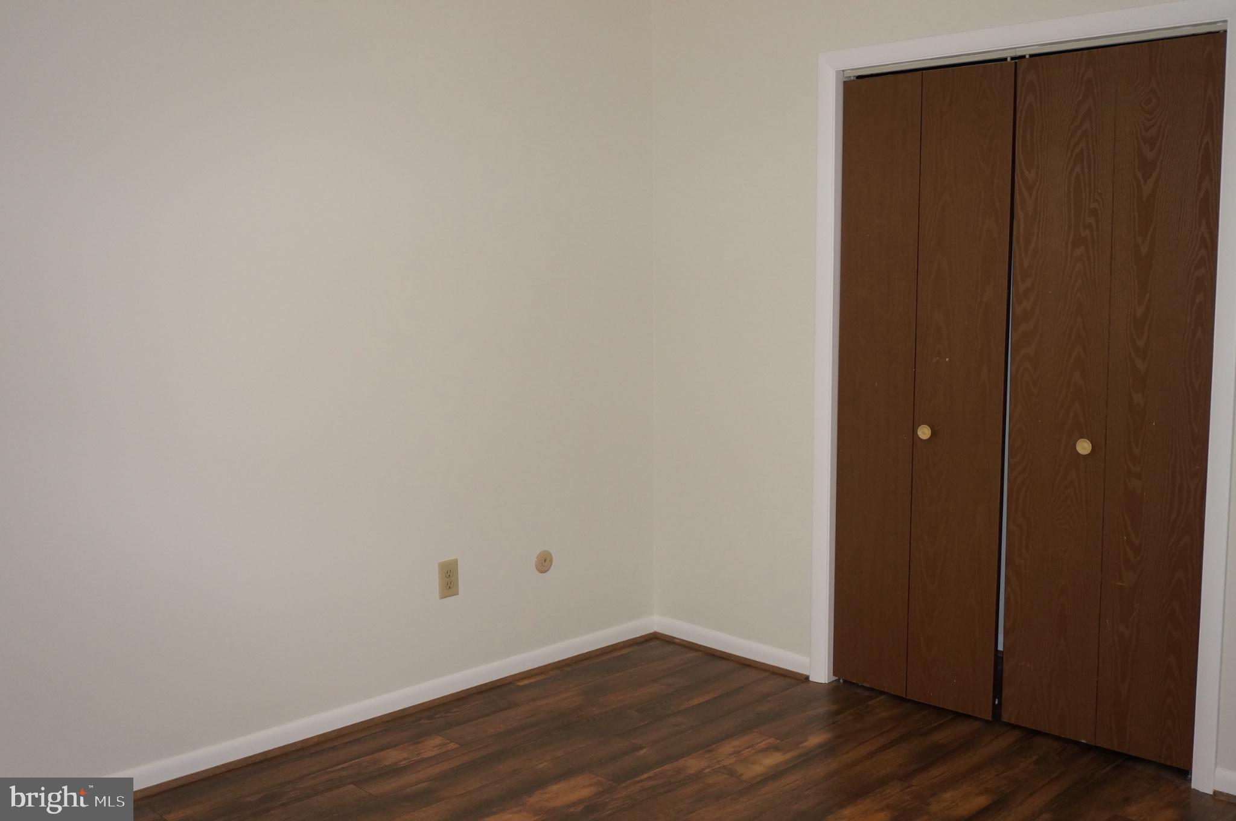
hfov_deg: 53.2
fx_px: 1234
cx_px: 618
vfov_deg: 36.8
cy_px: 410
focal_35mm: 36
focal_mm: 24
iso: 800
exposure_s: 1/160
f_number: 4.5
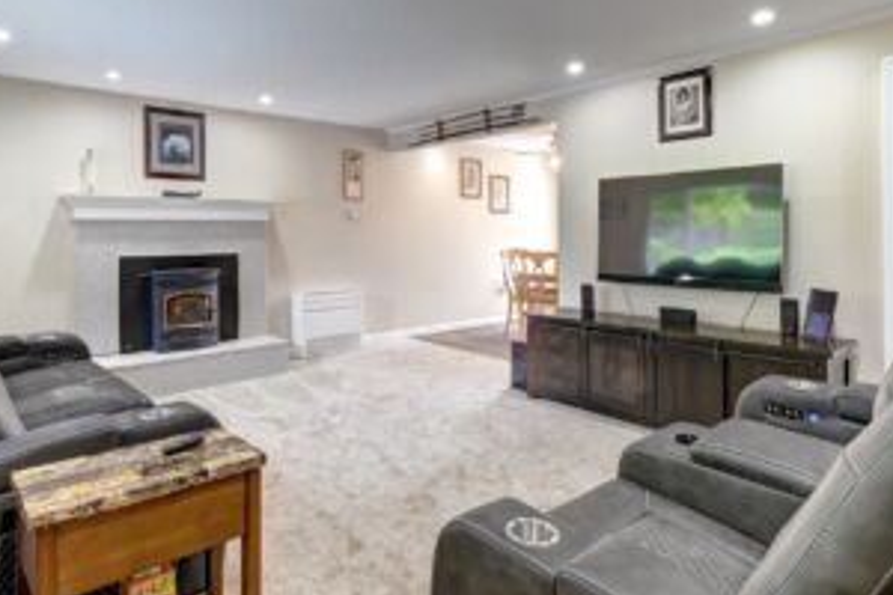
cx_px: 384
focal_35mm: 20
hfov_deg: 83.5
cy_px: 284
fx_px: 496
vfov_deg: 61.9
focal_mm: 10
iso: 3200
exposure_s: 1/5
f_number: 11
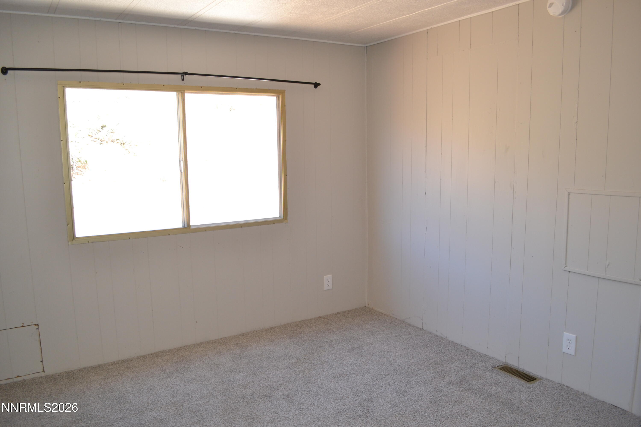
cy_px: 214
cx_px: 320
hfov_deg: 67.4
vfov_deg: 47.9
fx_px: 481
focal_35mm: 27
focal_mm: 18
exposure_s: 1/125
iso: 400
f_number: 4
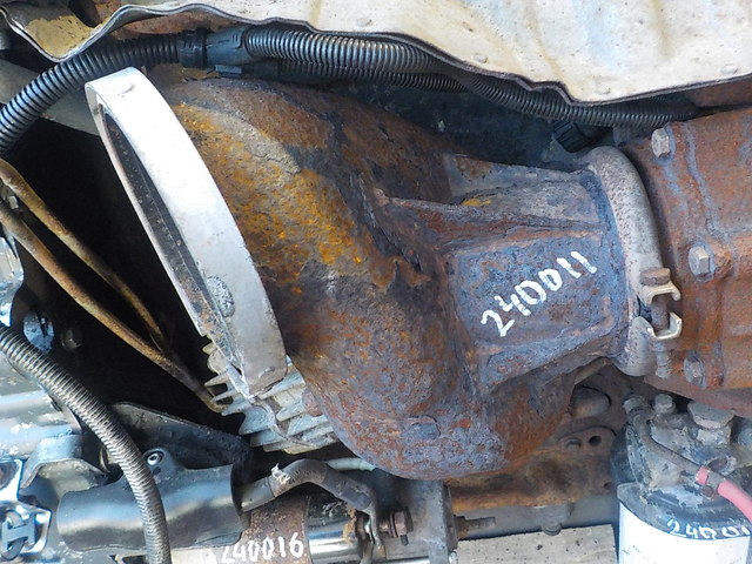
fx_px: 652
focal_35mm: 30
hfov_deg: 60.0
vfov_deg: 46.8
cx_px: 376
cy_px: 282
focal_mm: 4.1
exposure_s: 1/30
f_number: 3.3
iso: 400
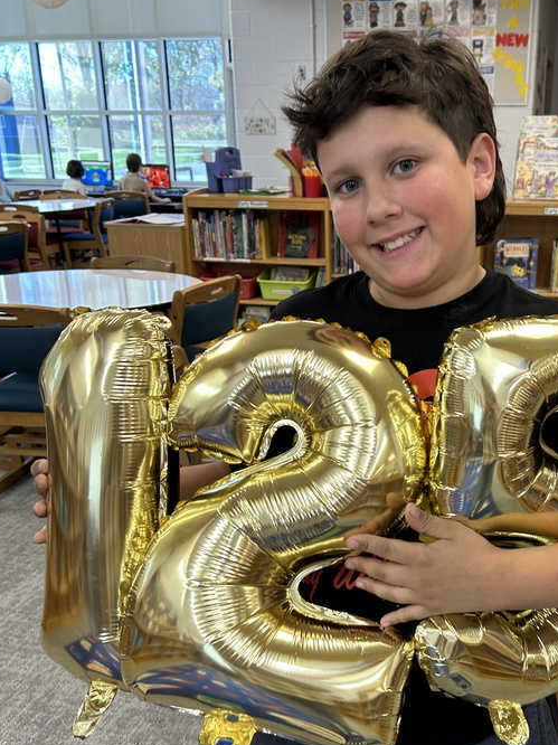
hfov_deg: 35.4
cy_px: 465
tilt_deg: -19.8
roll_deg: -0.4
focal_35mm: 40
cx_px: 394
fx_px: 860
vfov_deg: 46.4
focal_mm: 5.7
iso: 100
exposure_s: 1/60
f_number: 1.5
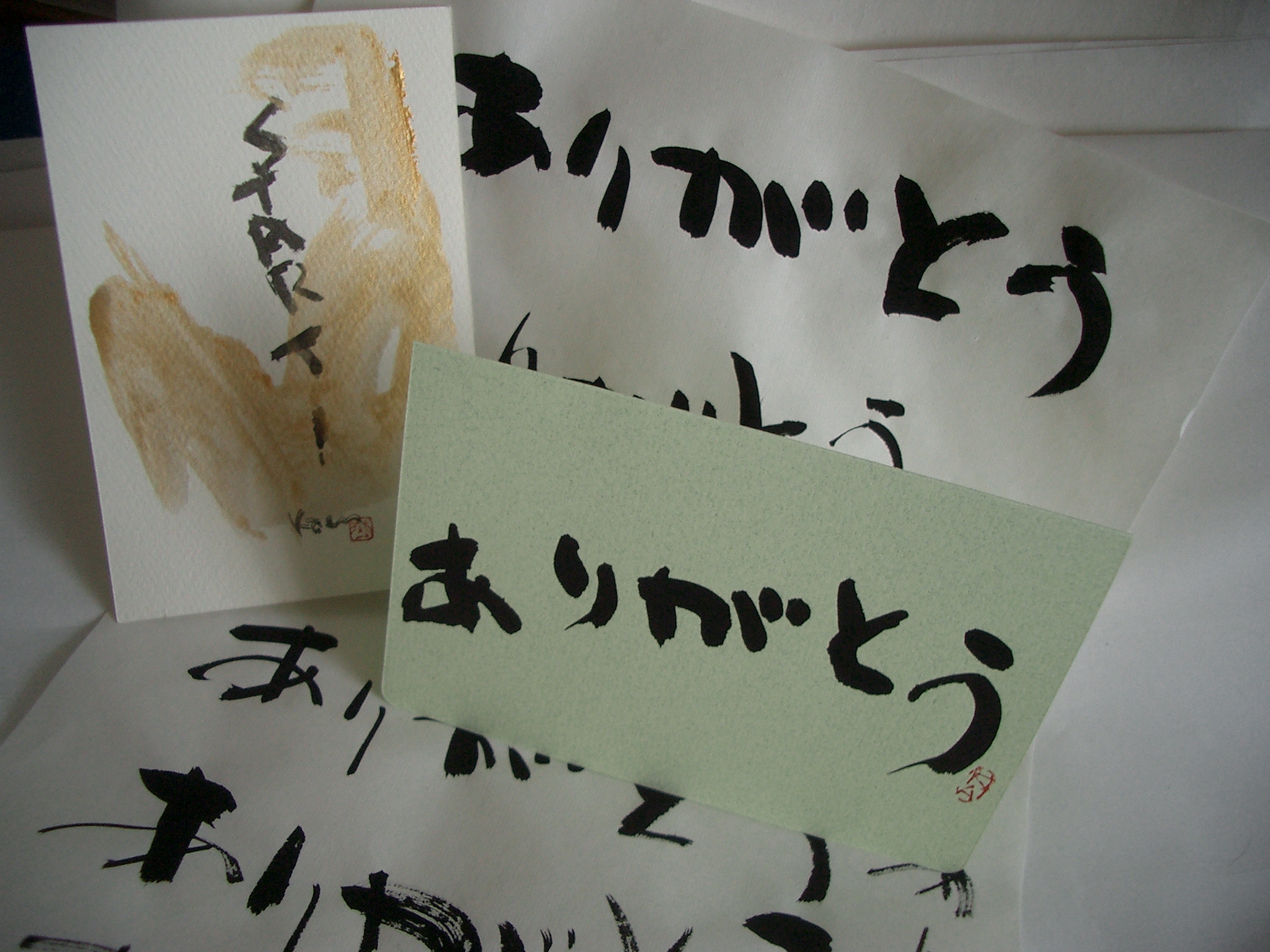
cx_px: 635
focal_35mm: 35
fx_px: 1284
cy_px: 476
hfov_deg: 52.6
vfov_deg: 40.7
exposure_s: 1/80
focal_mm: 5.8
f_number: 2.6
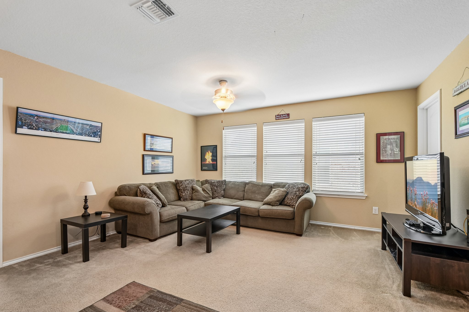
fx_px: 195
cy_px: 156
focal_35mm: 15
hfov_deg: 100.4
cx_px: 234
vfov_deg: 77.3
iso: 400
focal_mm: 10
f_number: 8
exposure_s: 1/15
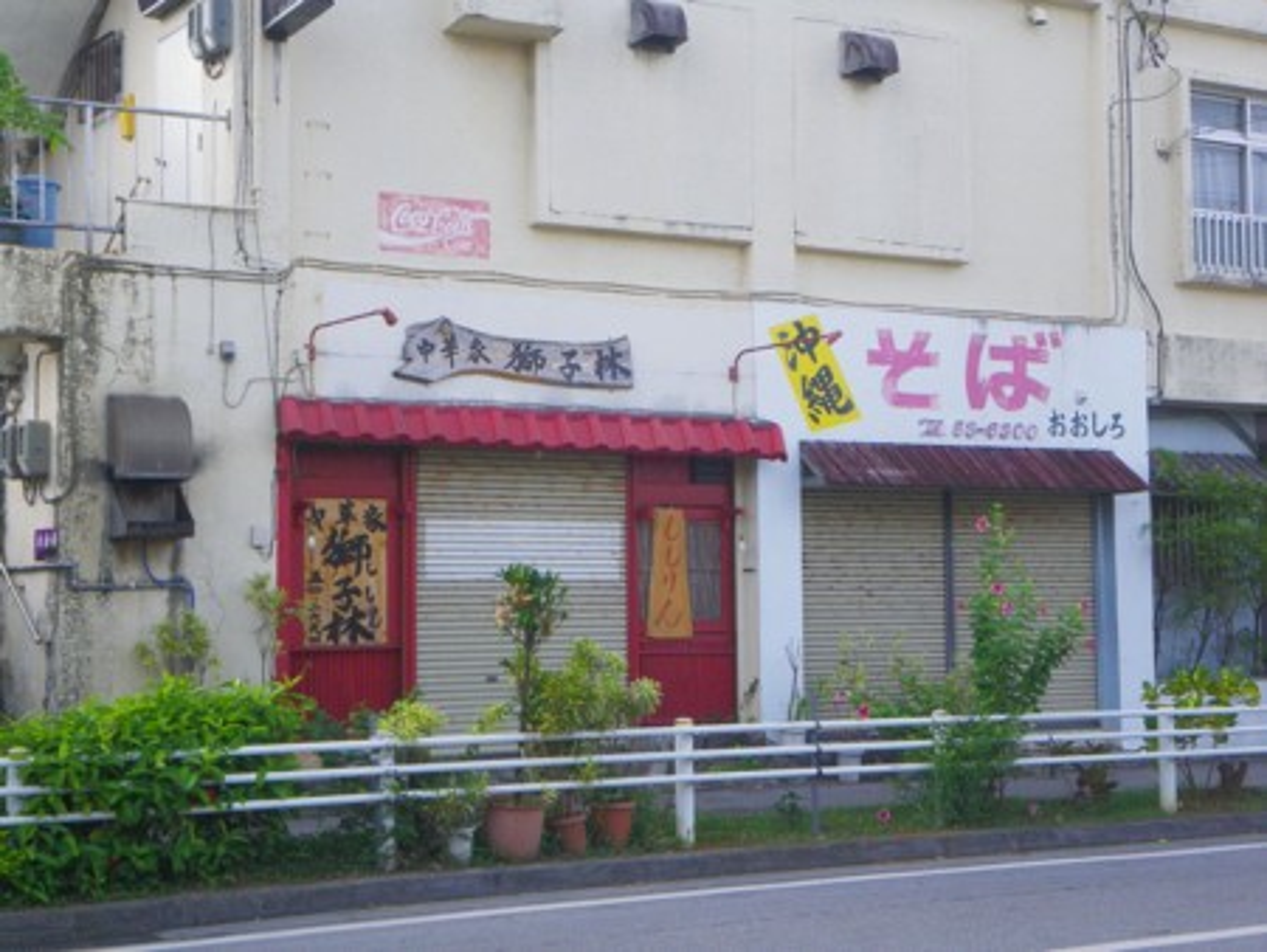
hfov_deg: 37.5
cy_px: 476
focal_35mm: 51
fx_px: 1868
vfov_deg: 28.6
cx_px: 634
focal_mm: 9.1
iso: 125
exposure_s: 1/125
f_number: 5.3
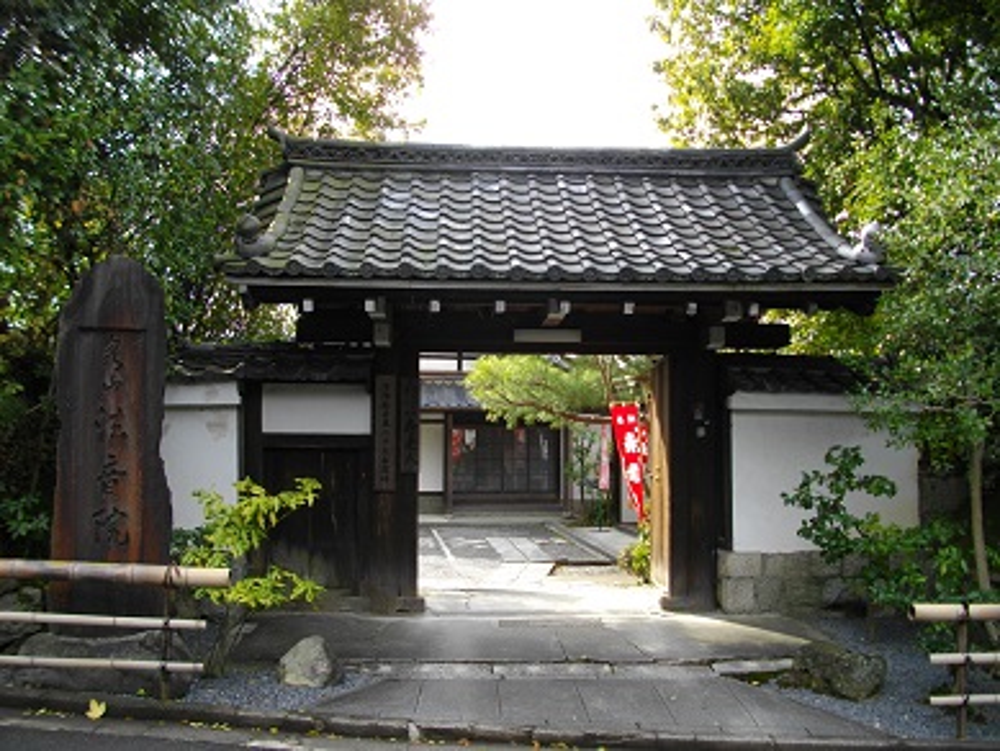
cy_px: 376
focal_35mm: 32
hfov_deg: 56.8
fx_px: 925
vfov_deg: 44.2
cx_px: 500
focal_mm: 5.7
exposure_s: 1/200
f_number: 2.9
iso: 100
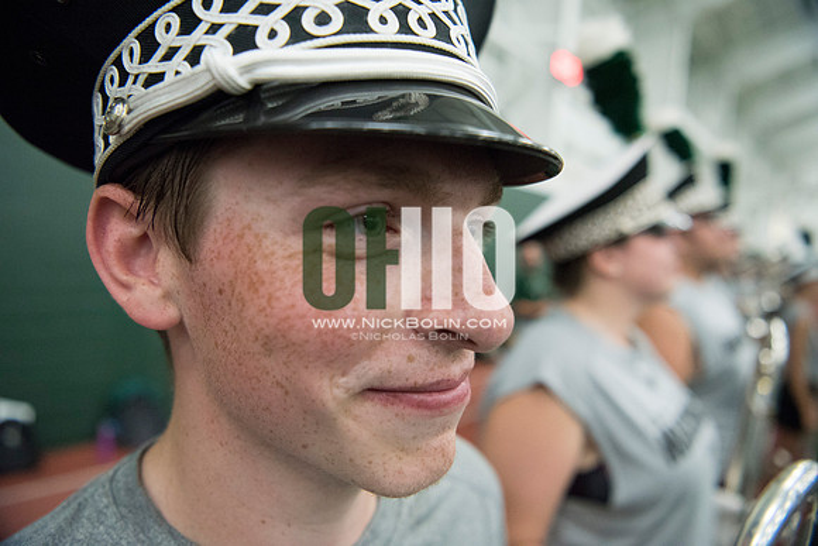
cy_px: 273
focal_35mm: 24
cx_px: 409
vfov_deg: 53.2
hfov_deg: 73.7
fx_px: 545
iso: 3200
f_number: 3.2
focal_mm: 24
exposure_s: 1/250
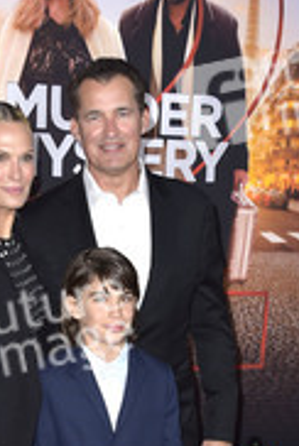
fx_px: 980
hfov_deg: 17.3
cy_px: 461
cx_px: 80
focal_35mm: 79
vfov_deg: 24.3
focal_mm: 36
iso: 320
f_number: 6.3
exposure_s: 1/250
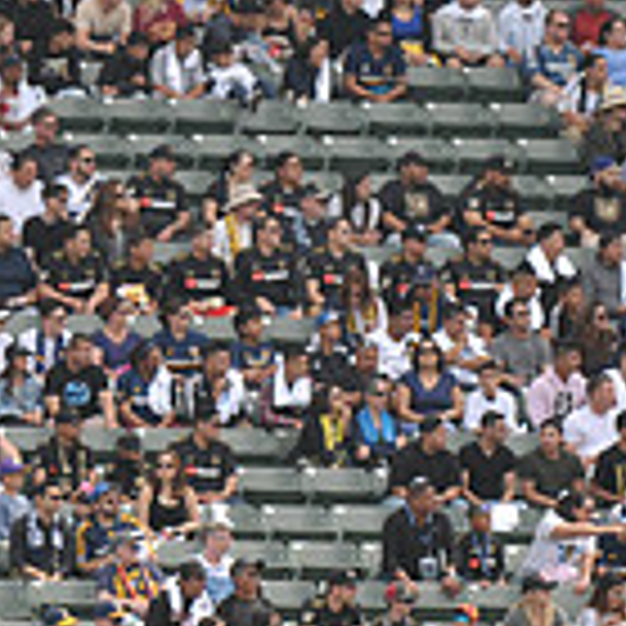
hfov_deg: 2.8
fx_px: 12665
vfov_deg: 2.8
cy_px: 252
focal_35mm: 619
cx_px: -140
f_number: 3.5
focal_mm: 175
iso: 320
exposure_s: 1/2500
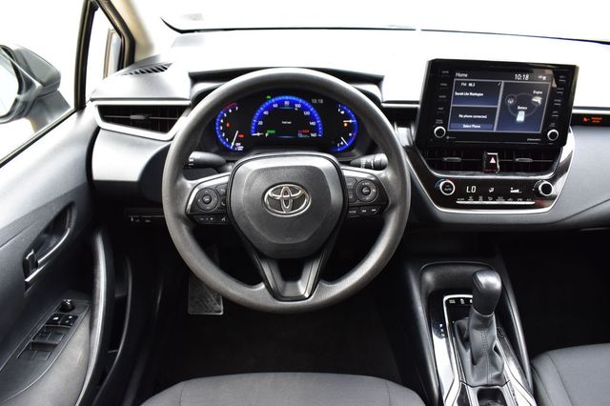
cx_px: 305
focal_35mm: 27
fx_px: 457
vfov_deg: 47.9
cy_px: 203
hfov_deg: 67.4
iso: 400
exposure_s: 1/25
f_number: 7.1
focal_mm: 18
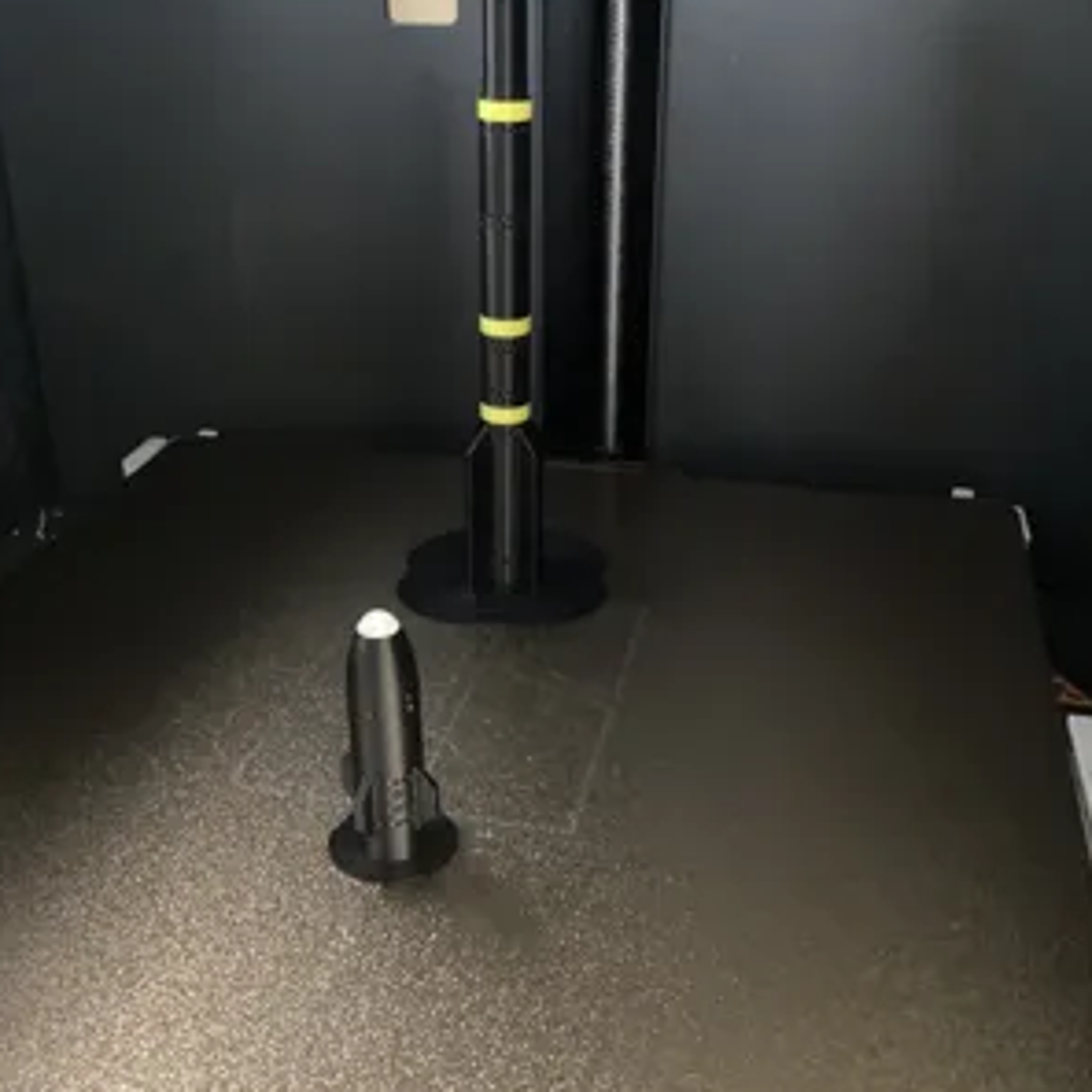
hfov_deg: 44.9
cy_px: 520
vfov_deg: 44.9
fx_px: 1321
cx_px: 542
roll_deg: -1.5
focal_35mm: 37
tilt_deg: -25.2
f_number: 2.4
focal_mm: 3.3
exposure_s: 1/15
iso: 800
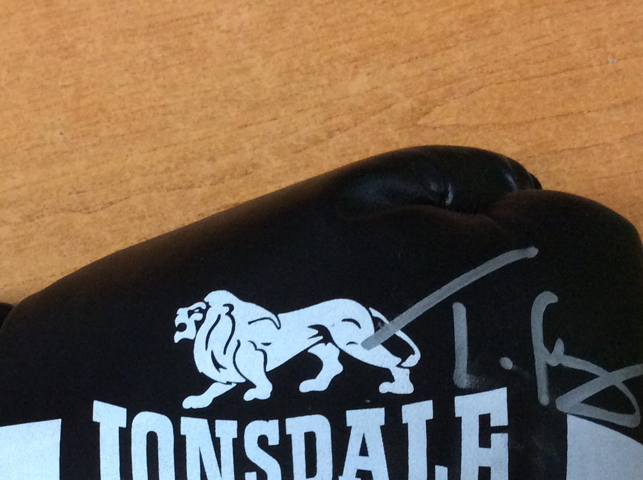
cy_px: 478
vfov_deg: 21.7
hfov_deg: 29.5
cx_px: 171
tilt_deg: -78.7
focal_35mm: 65
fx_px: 1206
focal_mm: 3.3
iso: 250
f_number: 2.4
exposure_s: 1/25
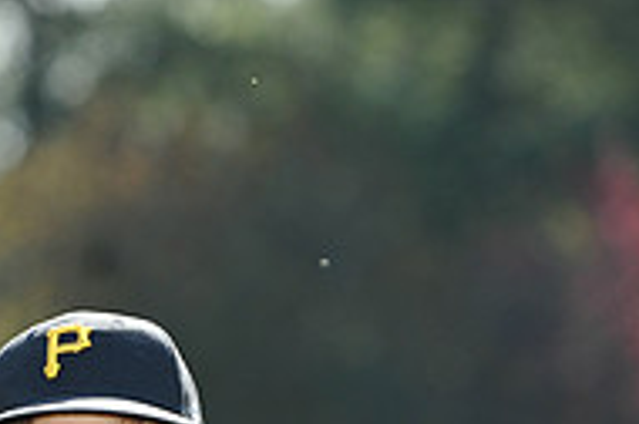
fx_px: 7850
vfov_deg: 3.1
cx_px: -50
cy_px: 646
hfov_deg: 4.7
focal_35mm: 443
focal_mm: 145
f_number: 4.5
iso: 400
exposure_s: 1/1600
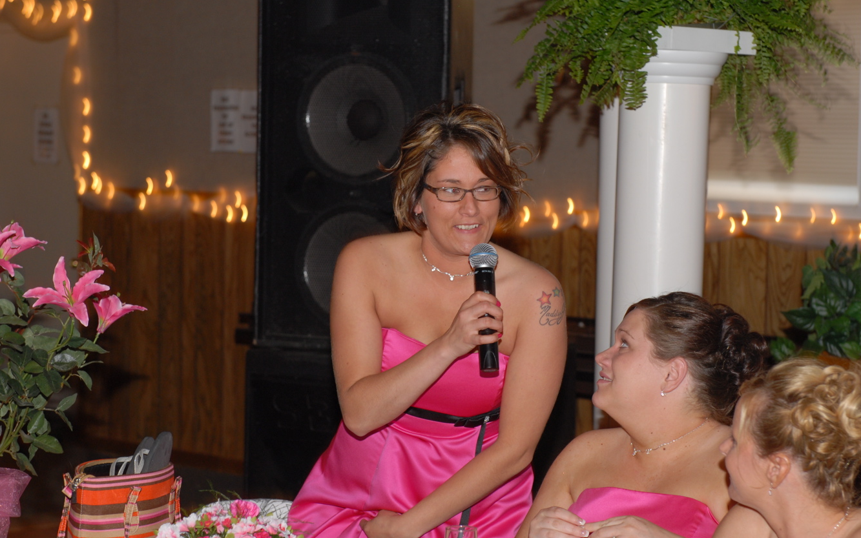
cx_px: 428
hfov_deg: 19.3
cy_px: 271
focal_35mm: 108
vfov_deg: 12.1
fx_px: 2534
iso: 250
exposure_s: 1/13
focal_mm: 70
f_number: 4.5
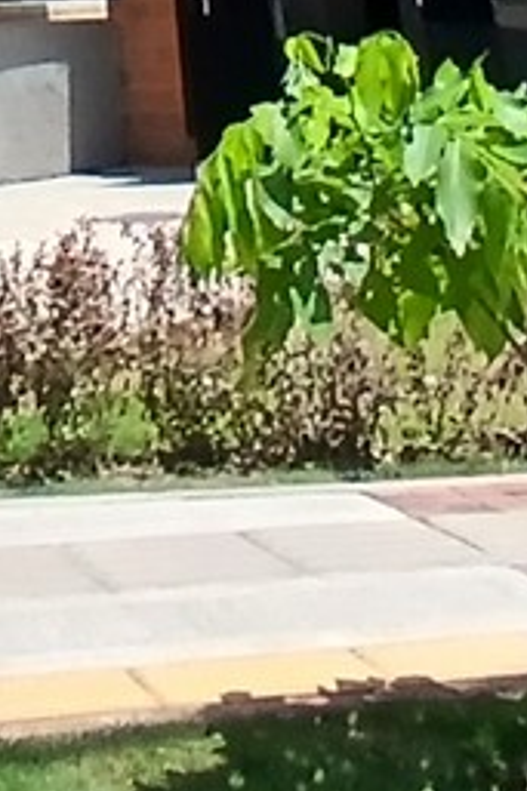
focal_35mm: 99
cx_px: -200
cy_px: -769
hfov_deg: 13.2
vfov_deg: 16.2
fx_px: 2177
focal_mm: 1.4
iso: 50
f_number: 2.2
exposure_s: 1/1110
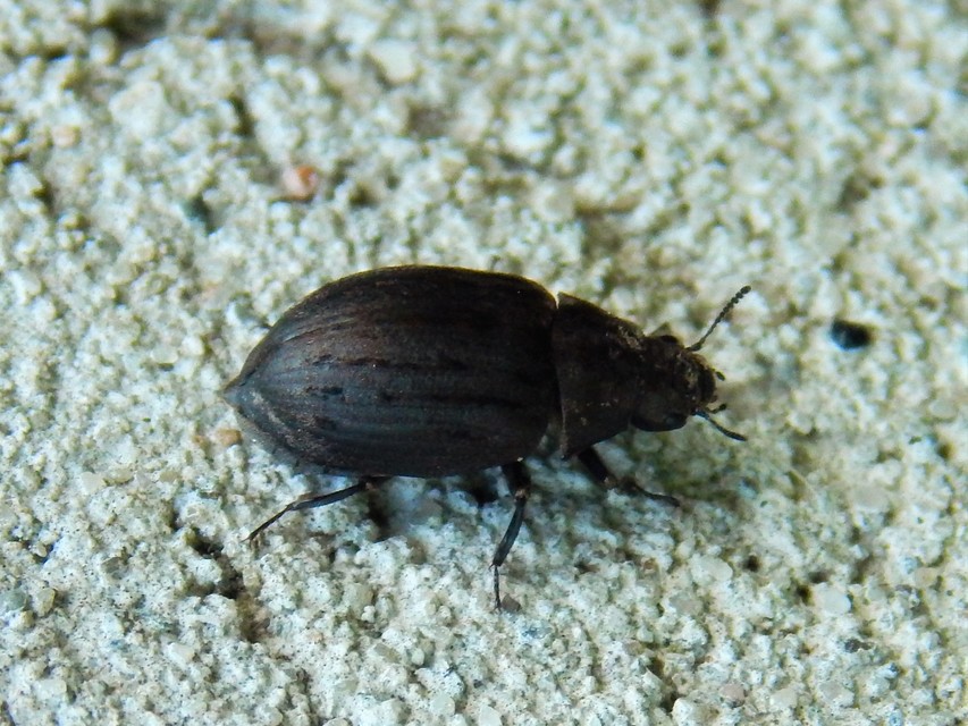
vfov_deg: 14.2
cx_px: 484
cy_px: 363
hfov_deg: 18.9
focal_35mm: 104
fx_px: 2909
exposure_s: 1/250
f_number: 4.5
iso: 360
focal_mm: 18.7
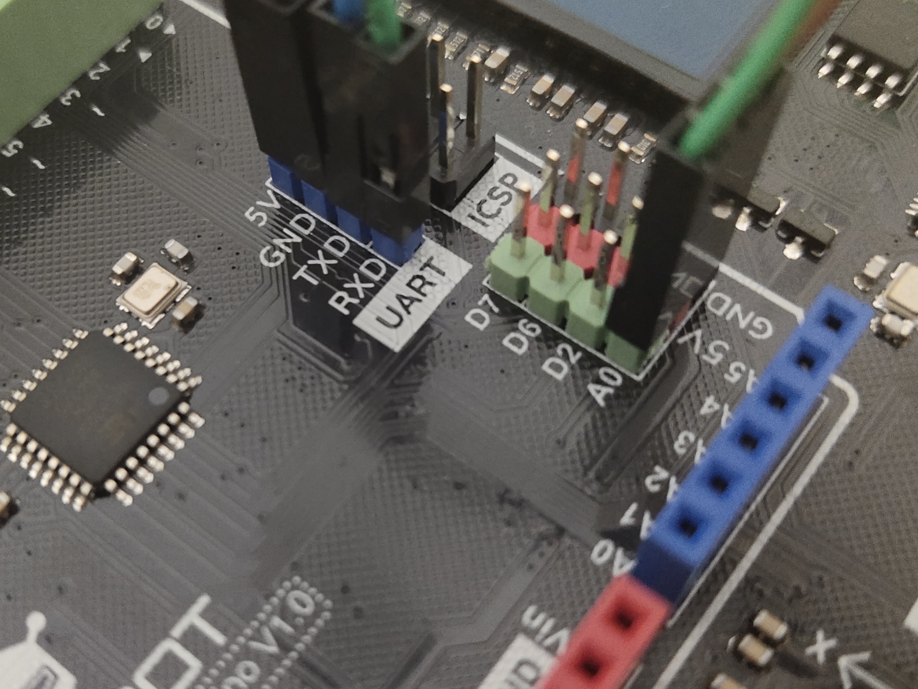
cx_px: 362
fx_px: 1087
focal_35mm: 41
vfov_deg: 35.1
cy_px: 390
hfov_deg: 45.5
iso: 460
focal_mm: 4.71
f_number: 1.8
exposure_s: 1/33
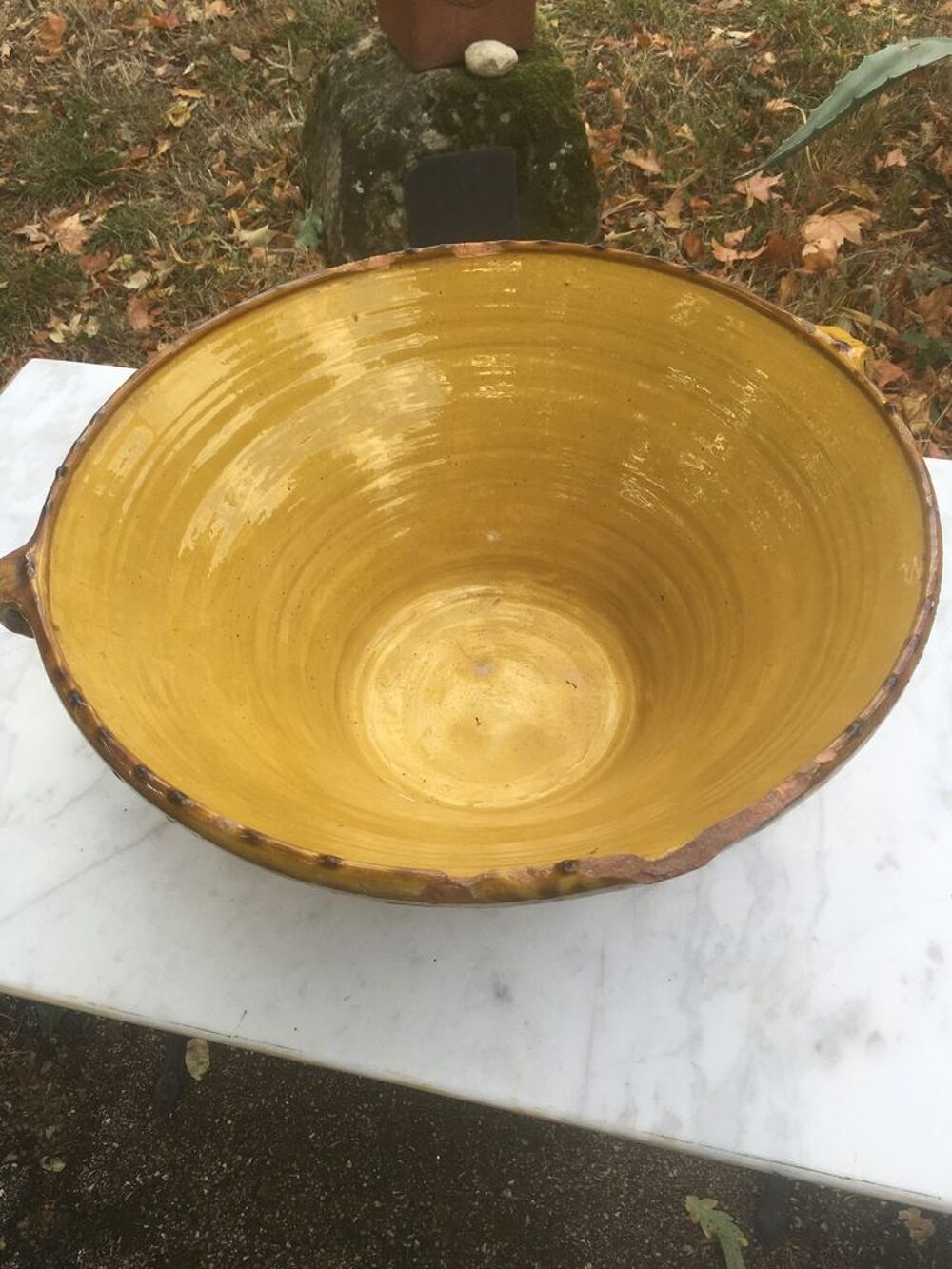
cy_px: 634
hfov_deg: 48.2
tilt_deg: -50.1
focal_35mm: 29
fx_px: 1063
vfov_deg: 61.7
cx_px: 476
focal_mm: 4.15
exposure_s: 1/254
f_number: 2.2
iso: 25
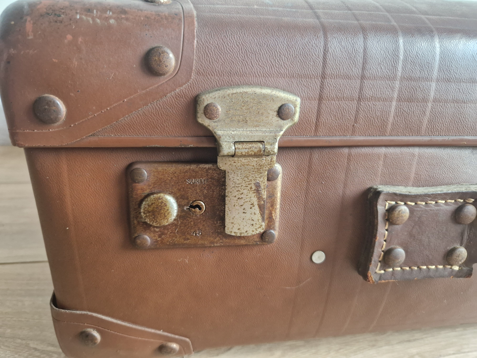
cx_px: 238
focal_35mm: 23
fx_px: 317
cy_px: 179
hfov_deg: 73.9
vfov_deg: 58.9
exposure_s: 1/100
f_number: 1.8
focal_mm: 5.4
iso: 500
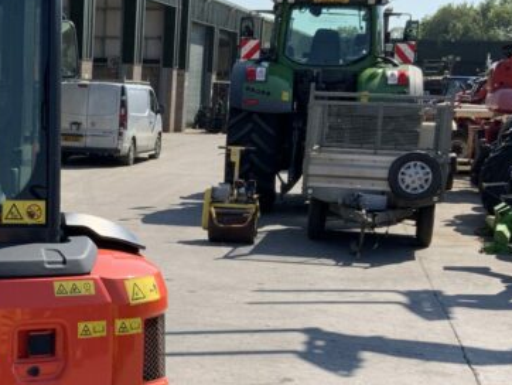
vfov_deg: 17.9
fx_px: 1214
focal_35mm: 82
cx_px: 55
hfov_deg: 23.2
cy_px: 294
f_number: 1.8
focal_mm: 3
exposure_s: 1/1730
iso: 16
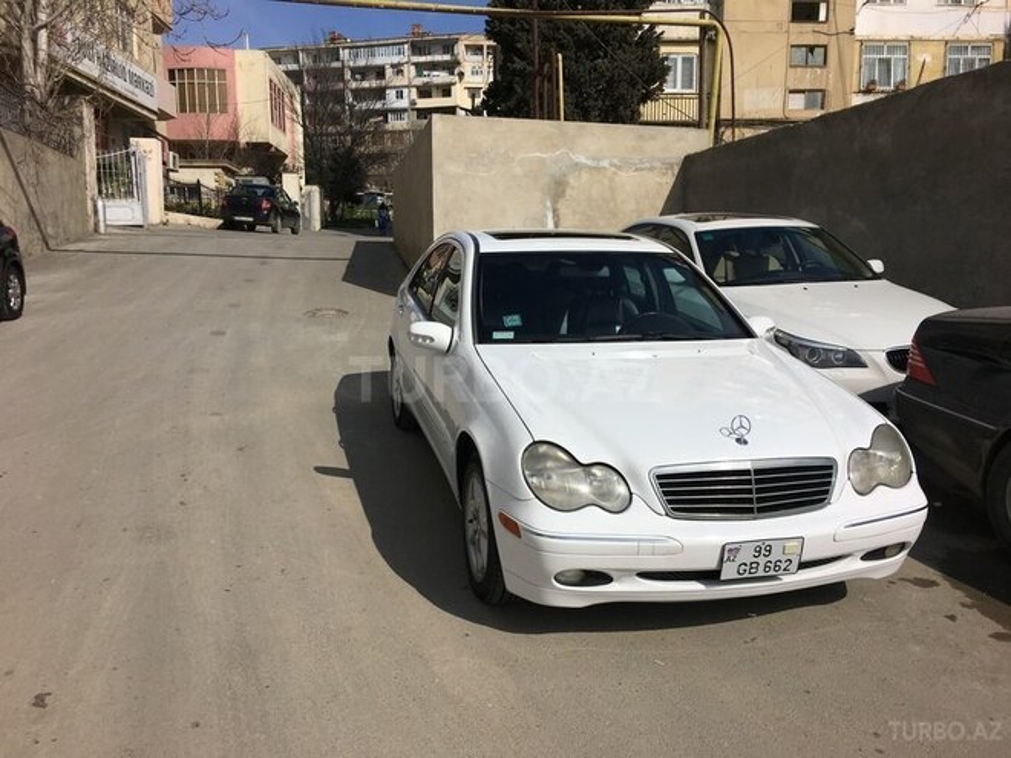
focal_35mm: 29
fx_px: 847
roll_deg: +0.9
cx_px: 506
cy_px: 379
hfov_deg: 61.7
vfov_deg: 48.2
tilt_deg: -7.7
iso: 25
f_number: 2.2
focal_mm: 4.15
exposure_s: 1/4808
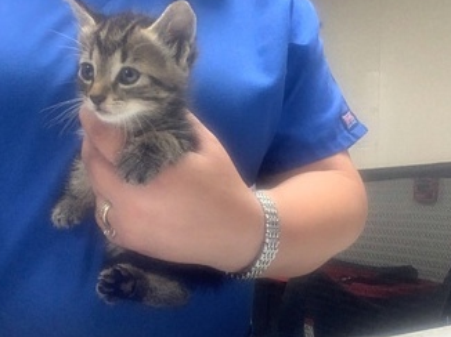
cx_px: 180
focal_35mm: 40
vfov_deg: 35.9
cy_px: 191
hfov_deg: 46.6
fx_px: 521
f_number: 2.4
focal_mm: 2.15
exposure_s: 1/60
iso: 320
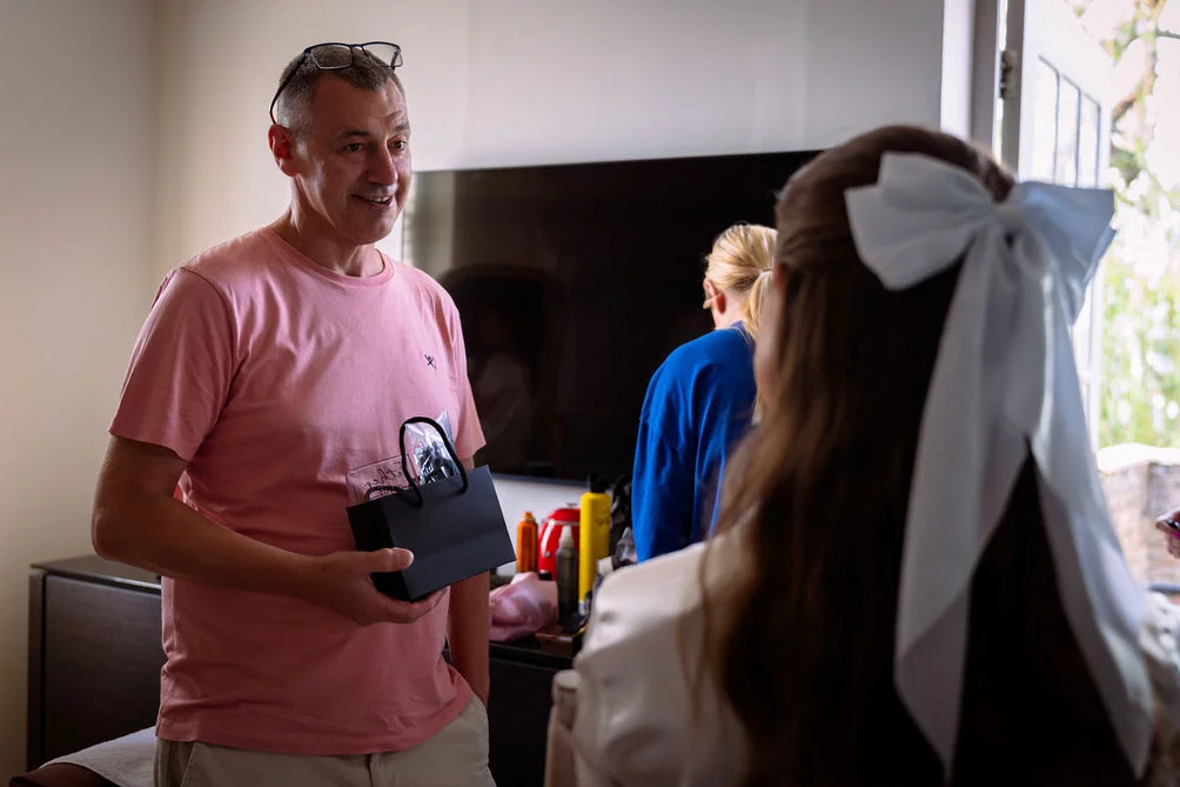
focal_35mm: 41
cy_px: 376
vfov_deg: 32.6
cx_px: 580
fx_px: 1344
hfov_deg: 47.4
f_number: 2.8
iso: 400
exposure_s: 1/200
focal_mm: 33
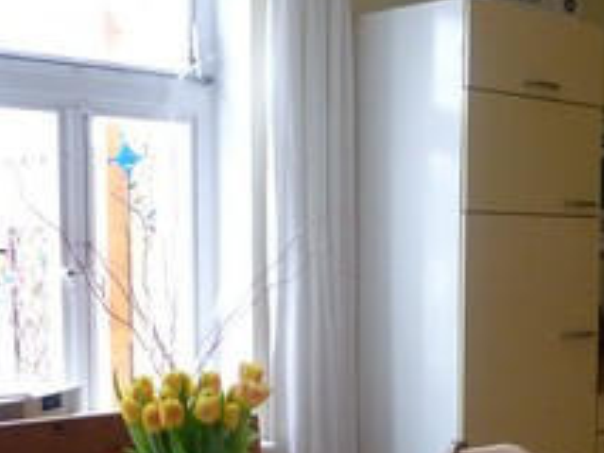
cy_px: 345
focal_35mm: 62
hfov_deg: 29.6
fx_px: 1082
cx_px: 564
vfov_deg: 23.4
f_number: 2.8
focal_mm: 5.5
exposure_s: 1/25
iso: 400
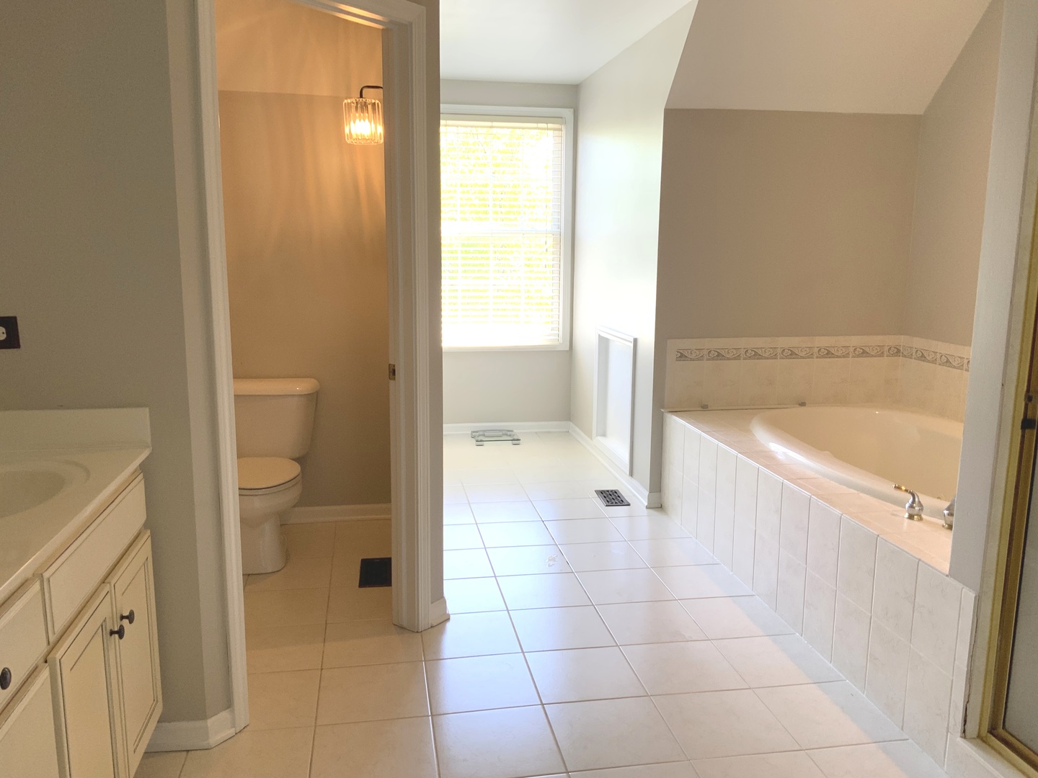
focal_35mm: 29
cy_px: 389
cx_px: 519
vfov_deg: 48.2
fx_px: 870
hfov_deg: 61.7
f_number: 1.8
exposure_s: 1/120
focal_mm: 3
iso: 64
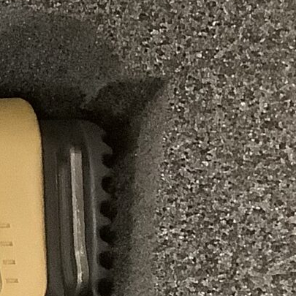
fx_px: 1674
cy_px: 282
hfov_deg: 8.9
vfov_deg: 10.0
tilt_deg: -73.2
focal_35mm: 173
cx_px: -468
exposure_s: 1/40
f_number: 2.4
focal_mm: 3.3
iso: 400
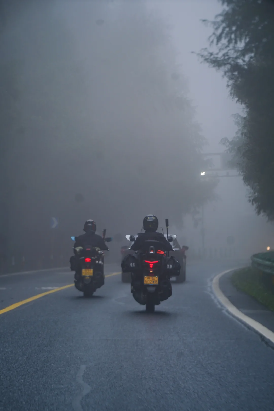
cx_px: 137
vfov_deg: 11.4
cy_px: 206
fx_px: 2055
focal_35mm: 180
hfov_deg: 7.6
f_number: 4.5
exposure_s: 1/160
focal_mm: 180
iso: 200
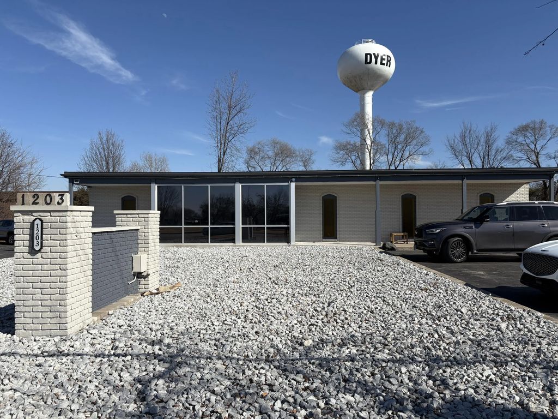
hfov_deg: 67.3
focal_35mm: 26
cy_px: 210
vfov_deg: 53.1
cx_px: 279
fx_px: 419
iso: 50
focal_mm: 5.96
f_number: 1.6
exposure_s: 1/5814
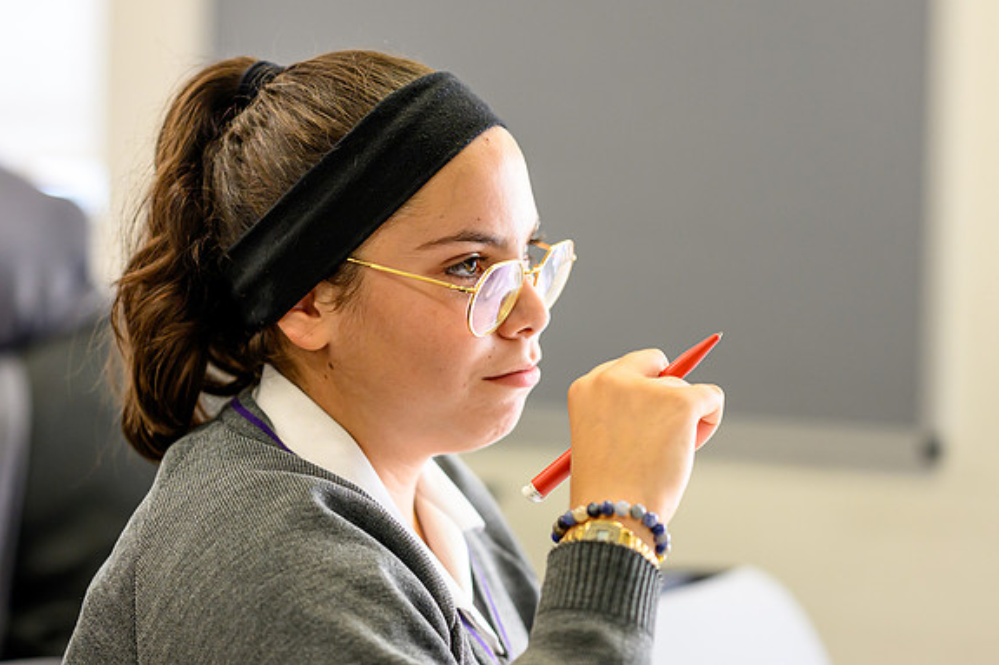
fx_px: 3689
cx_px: 499
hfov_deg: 15.4
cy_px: 331
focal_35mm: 133
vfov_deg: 10.3
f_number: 1.8
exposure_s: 1/320
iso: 900
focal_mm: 85
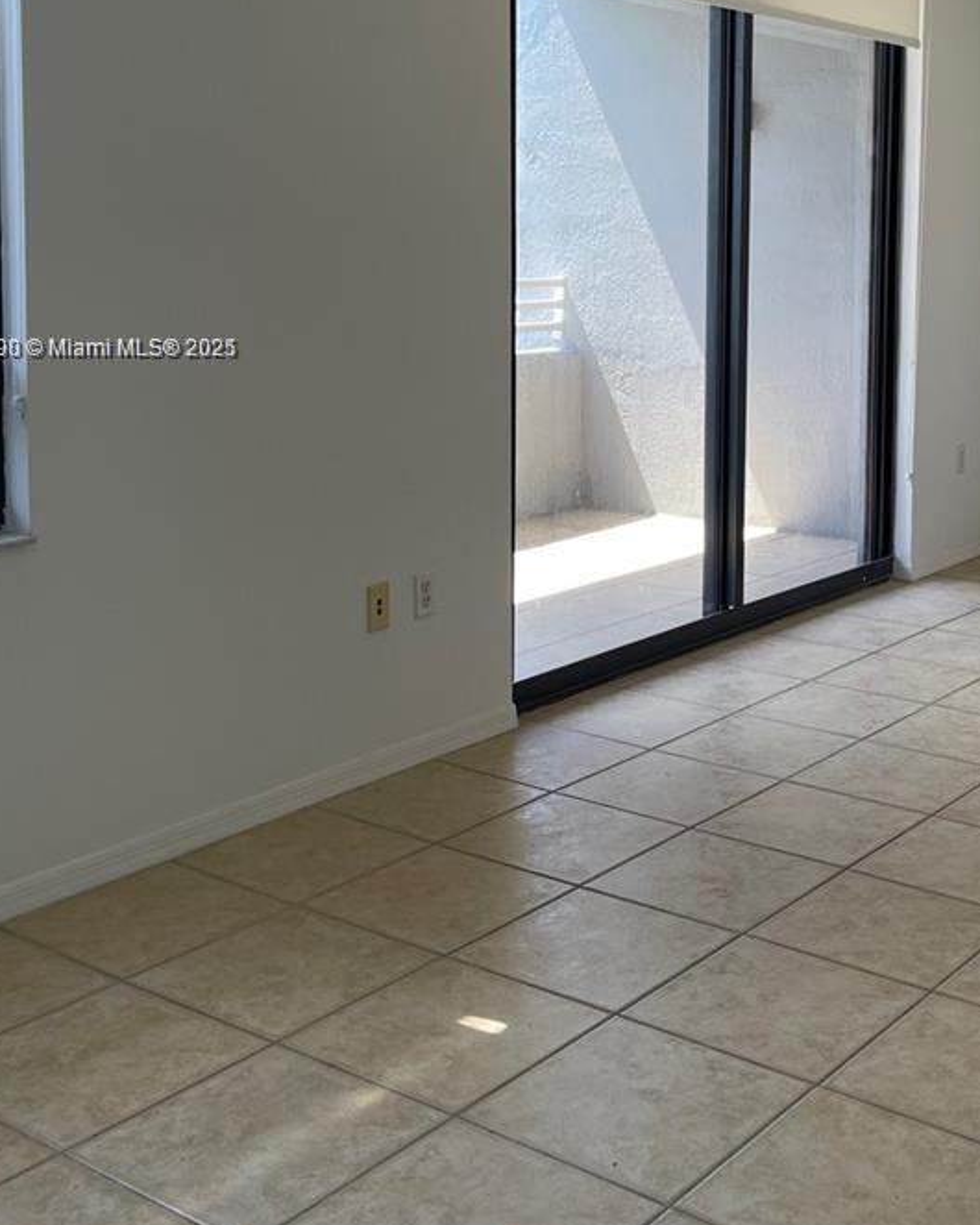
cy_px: 350
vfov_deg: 39.5
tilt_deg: -4.3
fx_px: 1667
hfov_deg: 32.2
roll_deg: -1.1
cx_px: 730
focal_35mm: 46
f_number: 1.6
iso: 32
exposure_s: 1/135
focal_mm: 5.1
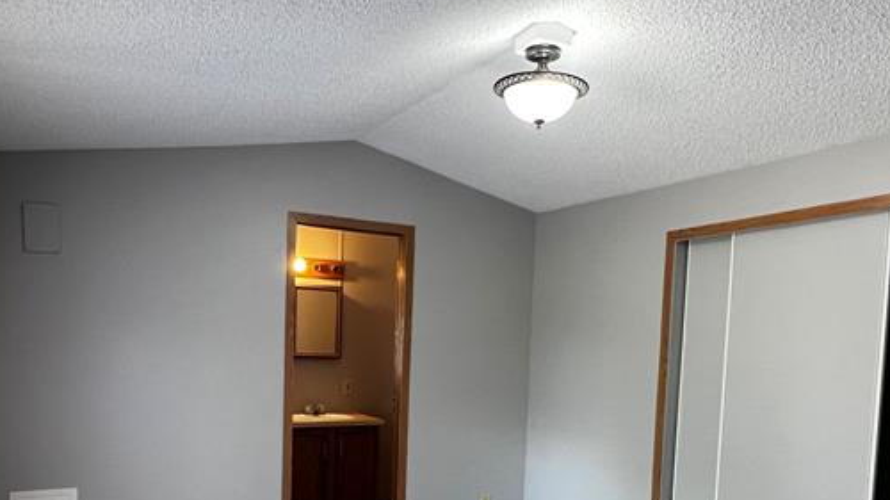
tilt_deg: -5.6
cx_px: 461
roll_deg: -1.2
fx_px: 684
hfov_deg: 66.1
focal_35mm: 29
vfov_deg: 38.7
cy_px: 399
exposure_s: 1/60
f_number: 1.8
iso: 160
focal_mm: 1.57
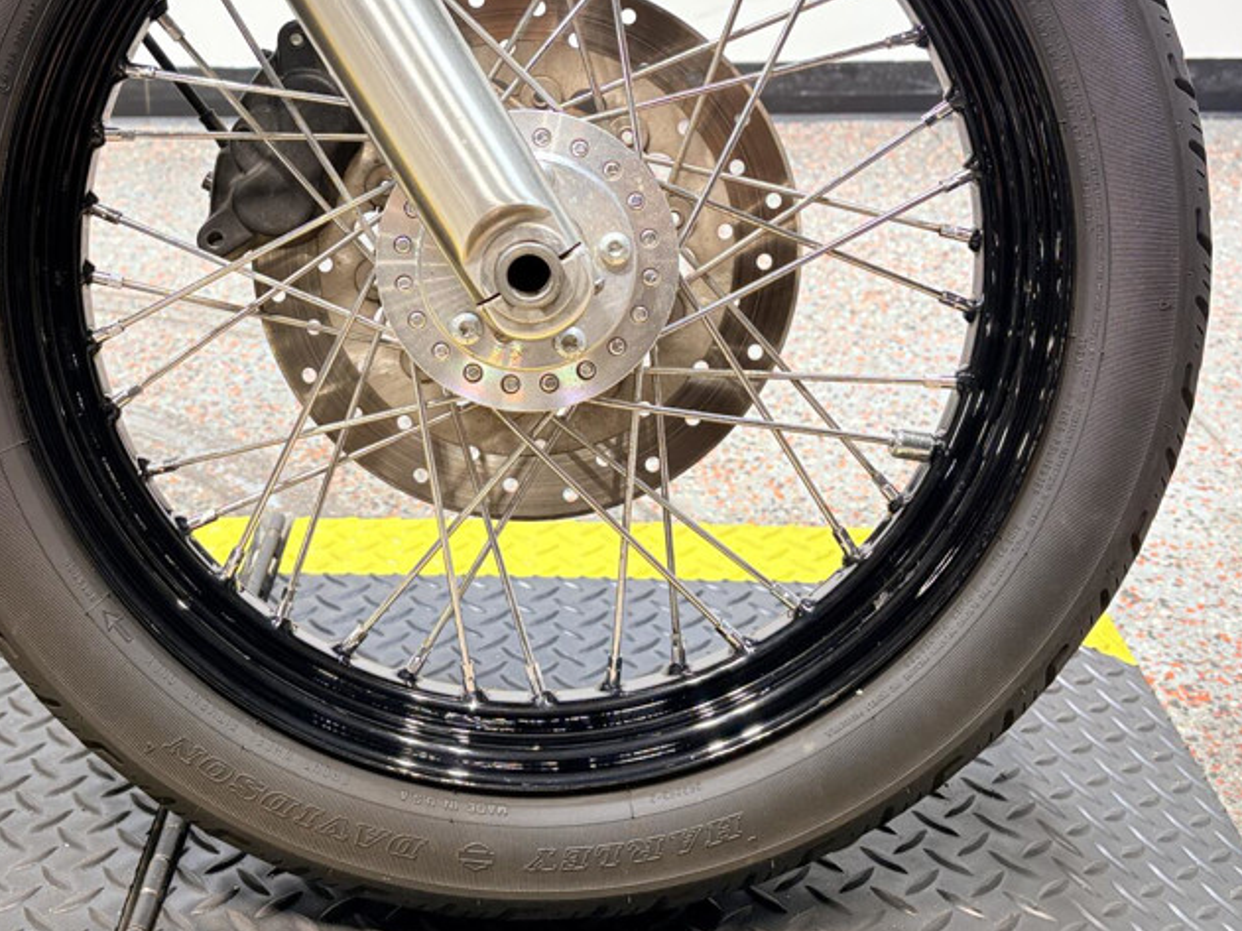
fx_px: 1578
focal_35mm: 44
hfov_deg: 42.6
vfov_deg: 32.2
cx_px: 460
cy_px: 228
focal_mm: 5.96
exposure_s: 1/120
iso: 64
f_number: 1.6
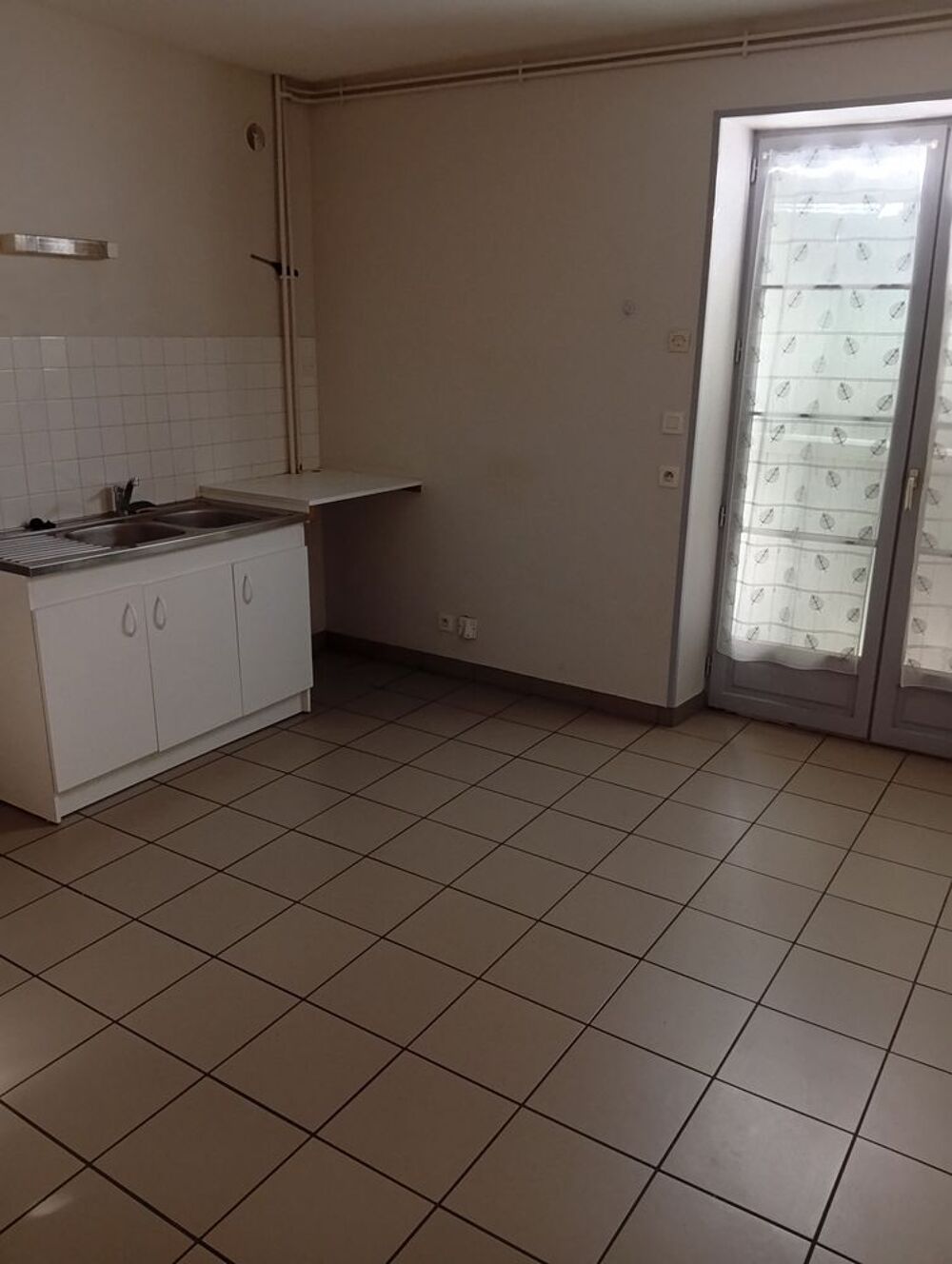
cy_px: 632
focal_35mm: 26
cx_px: 476
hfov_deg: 53.2
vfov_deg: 67.2
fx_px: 951
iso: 1066
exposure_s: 1/20
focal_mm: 3.96
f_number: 1.8
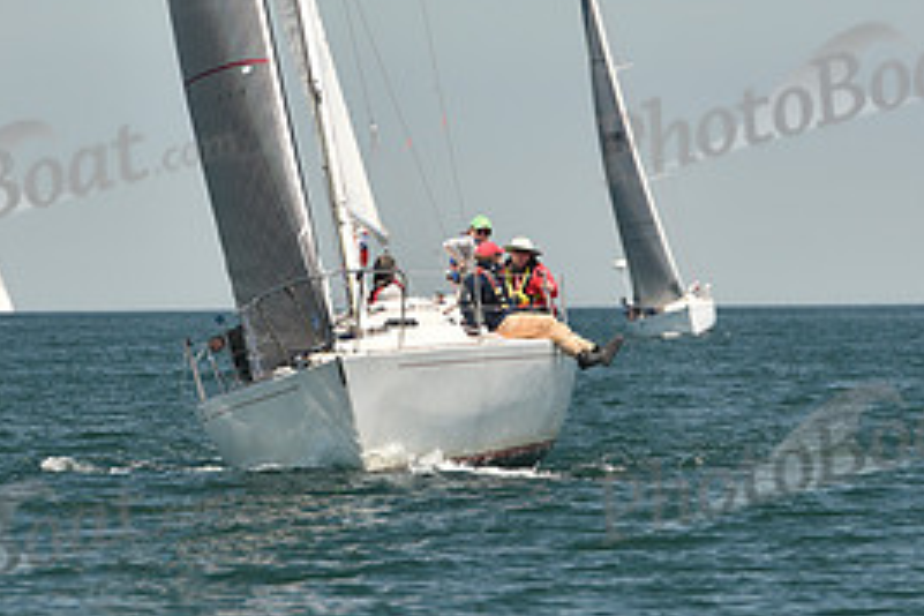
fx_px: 11164
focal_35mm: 435
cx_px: 419
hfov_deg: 4.7
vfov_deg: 3.2
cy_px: 324
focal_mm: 200
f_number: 5
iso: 250
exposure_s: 1/640
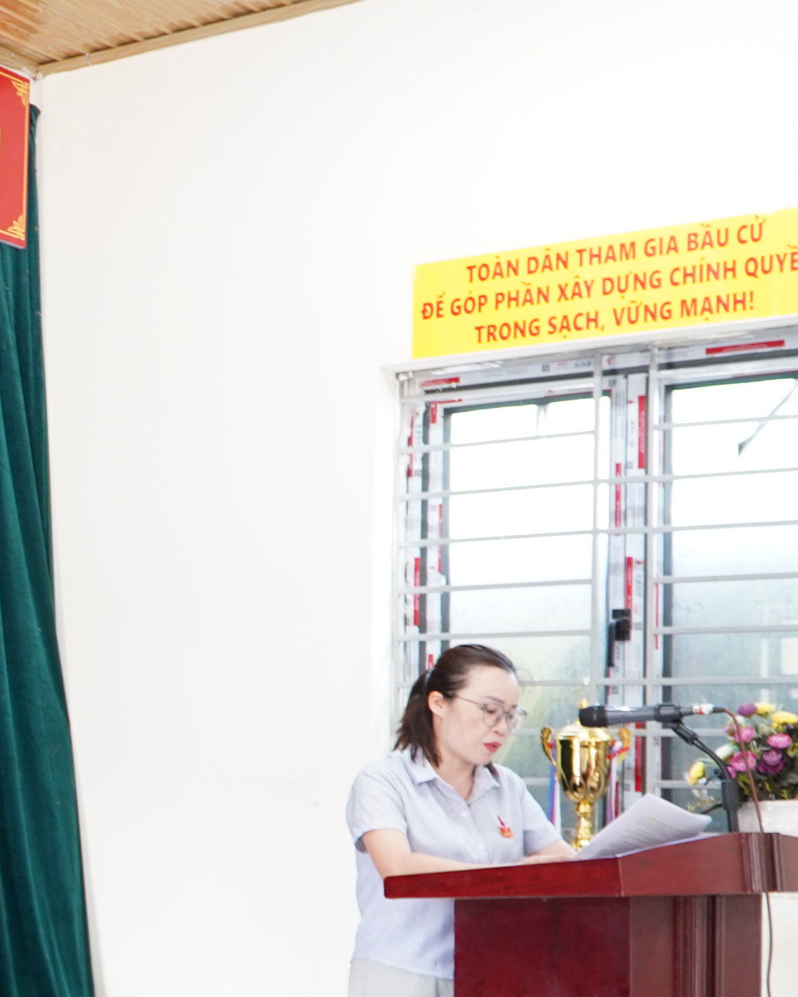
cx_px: -254
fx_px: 1890
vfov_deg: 29.3
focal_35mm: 64
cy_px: 682
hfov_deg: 21.4
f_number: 4
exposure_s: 1/30
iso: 640
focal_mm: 20
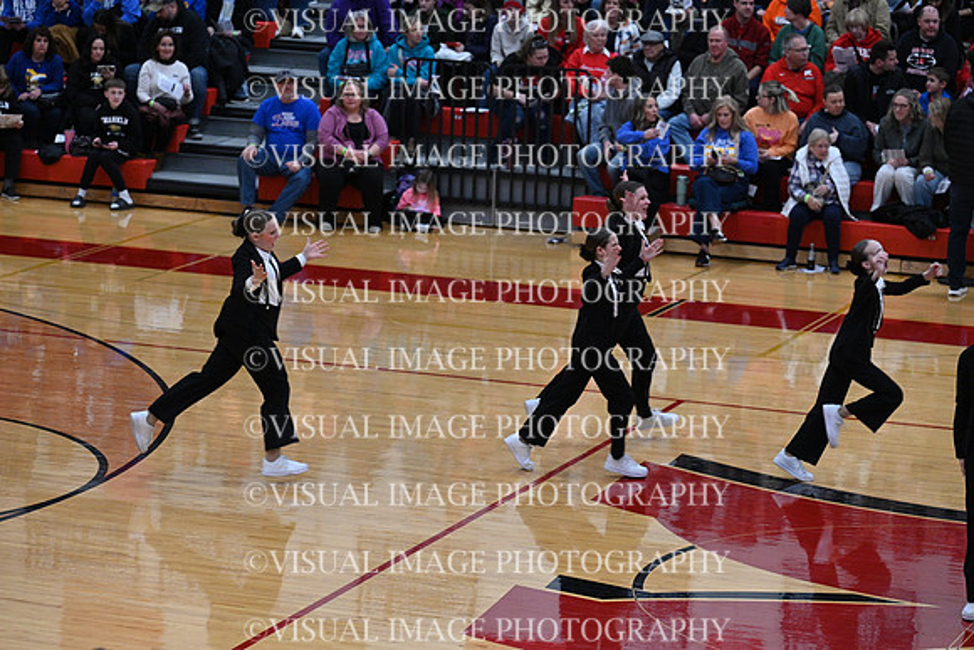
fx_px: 3518
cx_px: 487
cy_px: 325
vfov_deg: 10.6
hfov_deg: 15.8
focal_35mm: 130
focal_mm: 130
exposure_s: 1/400
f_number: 4
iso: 4000
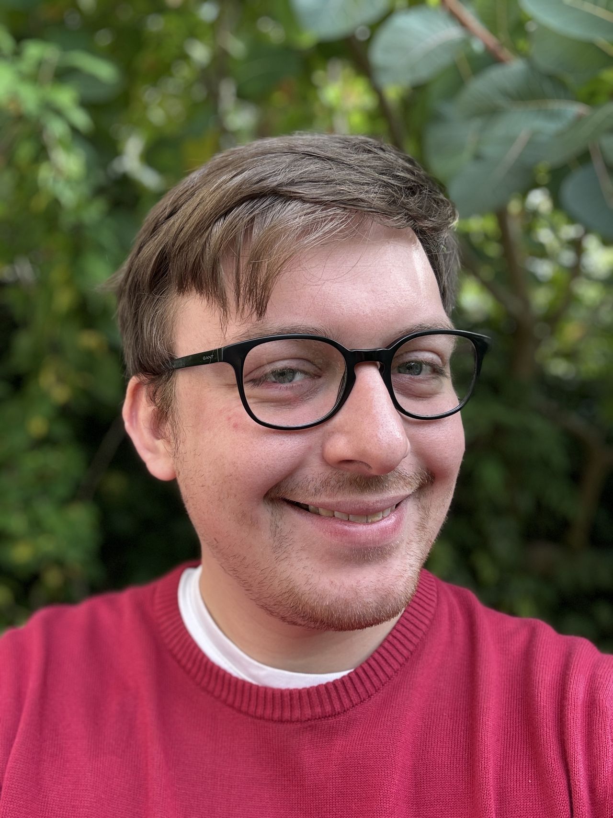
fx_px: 708
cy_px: 409
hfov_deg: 46.8
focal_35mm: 30
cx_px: 306
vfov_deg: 60.0
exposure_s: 1/121
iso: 32
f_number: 1.9
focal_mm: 2.69
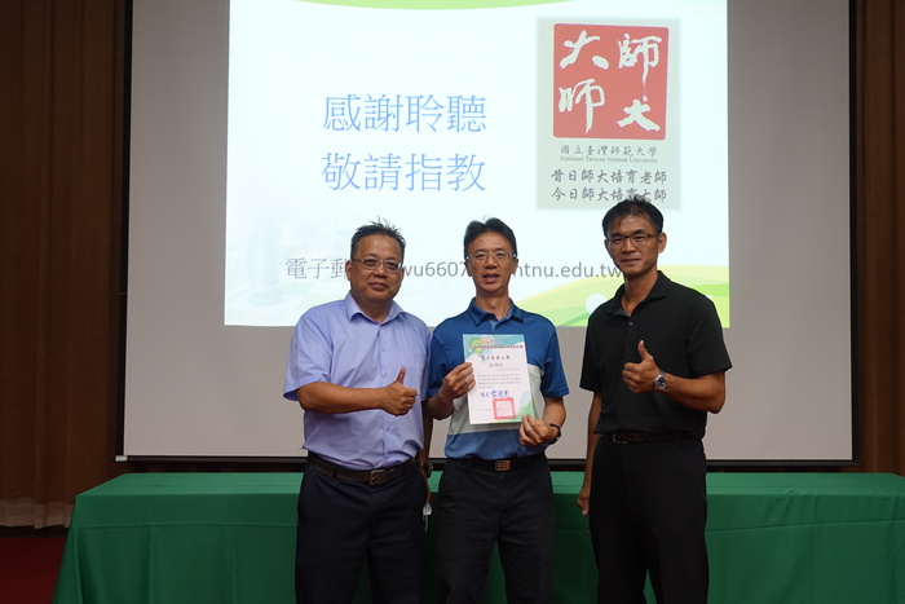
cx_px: 452
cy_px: 302
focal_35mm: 36
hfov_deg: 53.1
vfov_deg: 36.9
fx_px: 905
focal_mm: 13.34
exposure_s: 1/40
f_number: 2.8
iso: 640
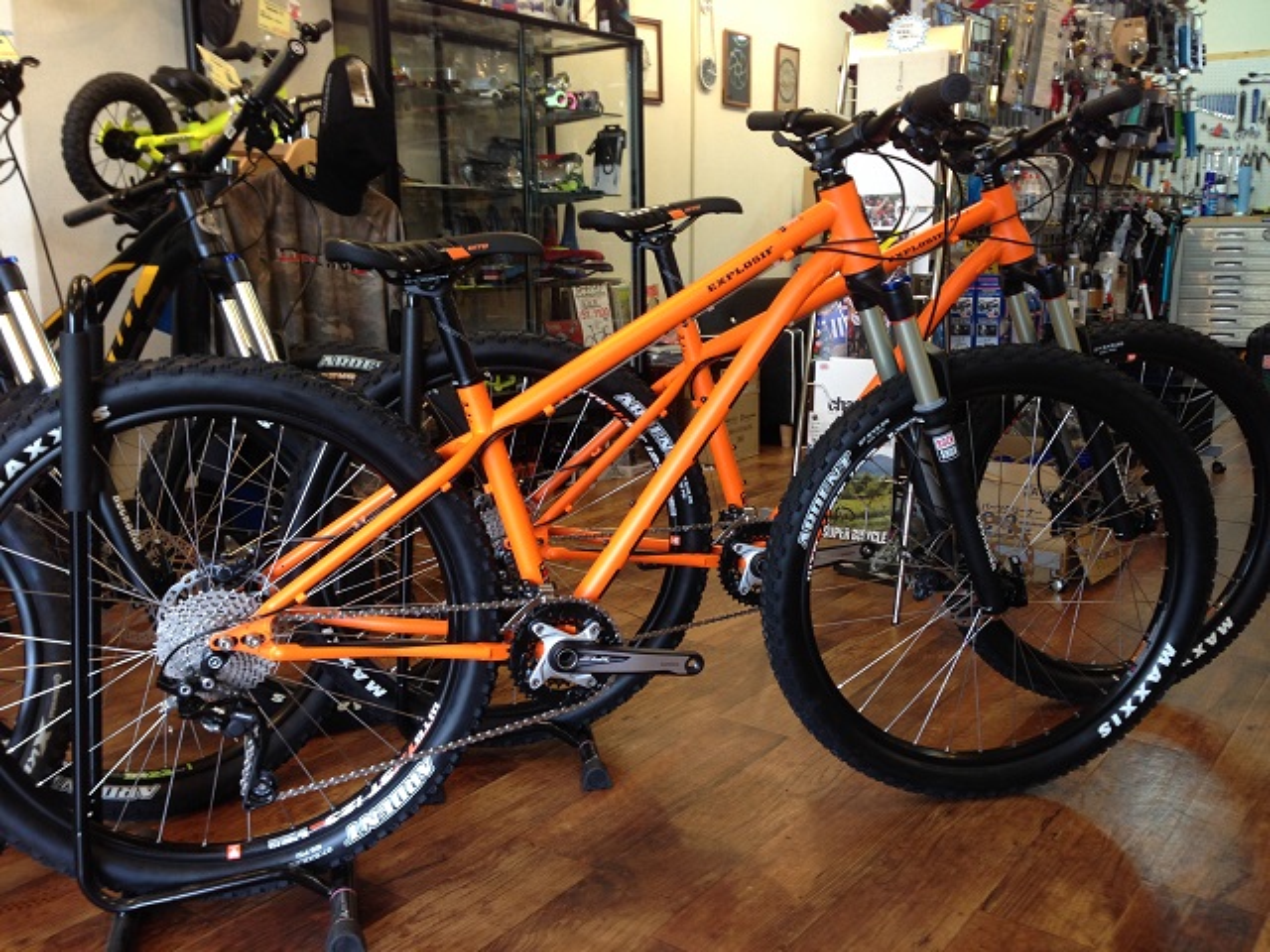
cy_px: 476
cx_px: 635
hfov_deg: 55.4
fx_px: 1211
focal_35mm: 33
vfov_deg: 42.9
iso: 64
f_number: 2.4
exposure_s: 1/20
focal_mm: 4.12
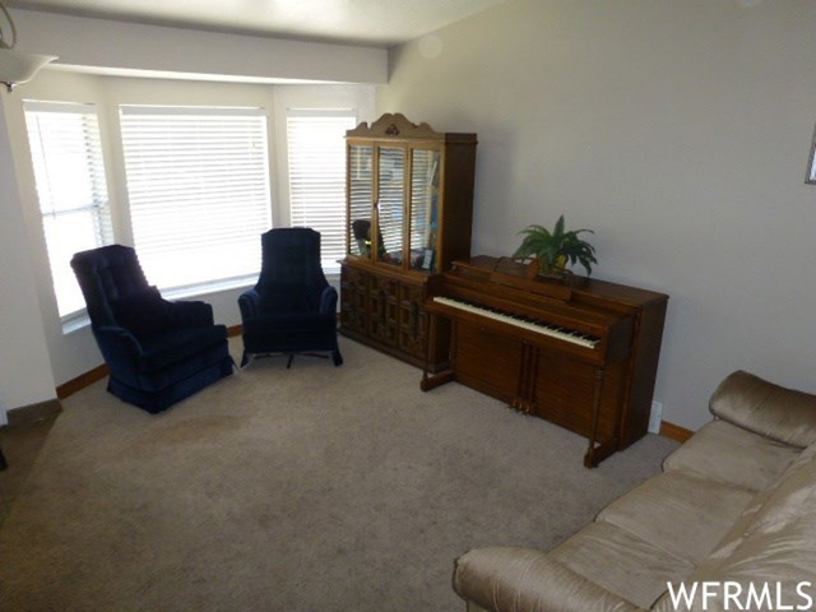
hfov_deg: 71.6
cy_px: 306
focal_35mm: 24
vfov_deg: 56.8
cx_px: 408
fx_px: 566
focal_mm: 4.3
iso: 320
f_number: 3.3
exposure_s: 1/60
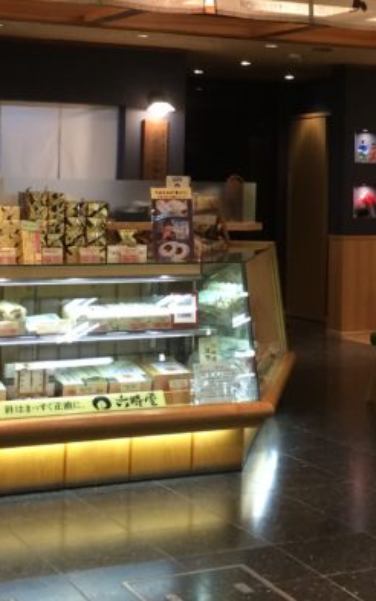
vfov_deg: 25.5
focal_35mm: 80
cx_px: 382
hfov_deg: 16.0
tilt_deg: +2.2
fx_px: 1310
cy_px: 139
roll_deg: -0.1
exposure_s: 1/30
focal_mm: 4.15
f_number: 2.2
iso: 100
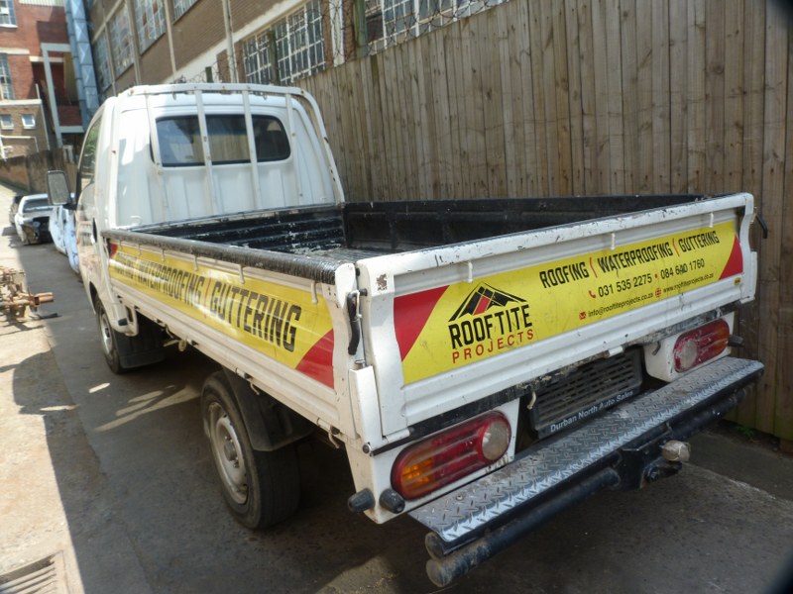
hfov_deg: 69.4
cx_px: 396
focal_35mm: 25
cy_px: 297
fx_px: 573
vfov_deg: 54.9
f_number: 4
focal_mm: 4.5
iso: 80
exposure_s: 1/125
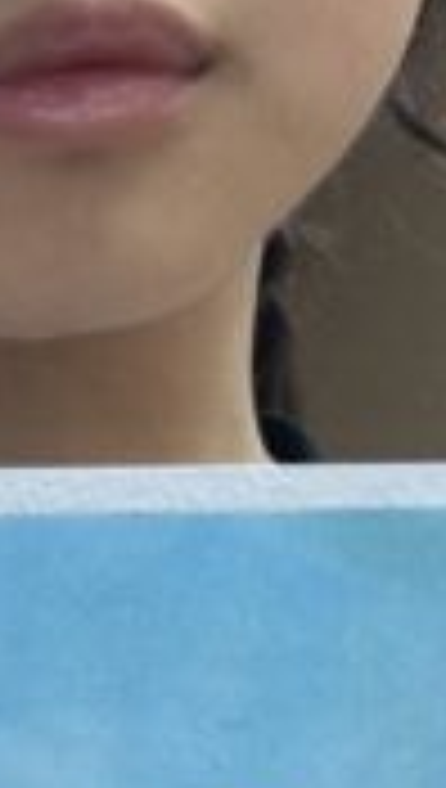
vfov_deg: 14.3
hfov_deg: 8.1
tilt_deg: +1.5
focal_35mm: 149
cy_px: 716
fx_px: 3119
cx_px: -23
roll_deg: +11.4
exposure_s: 1/121
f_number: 1.78
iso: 125
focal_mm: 6.76
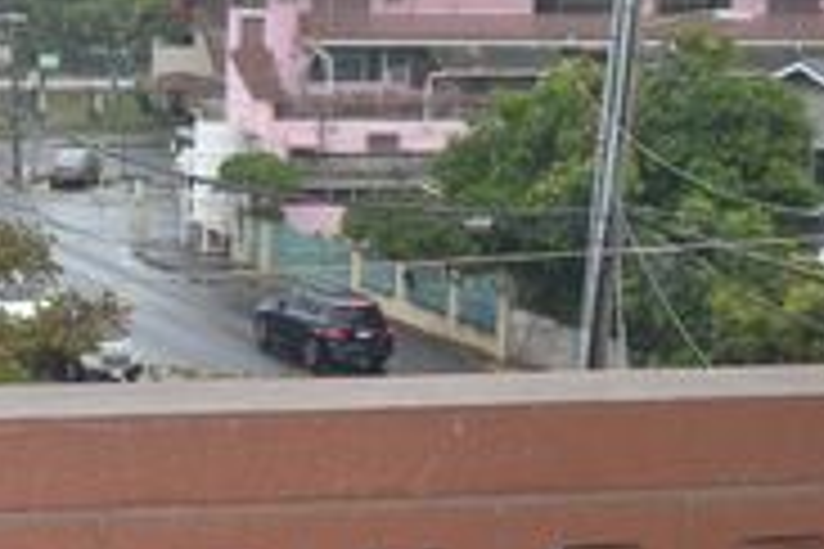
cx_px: -108
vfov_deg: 16.6
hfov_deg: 23.1
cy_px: 196
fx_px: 1877
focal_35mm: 82
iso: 100
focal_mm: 20
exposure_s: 1/200
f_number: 5.6
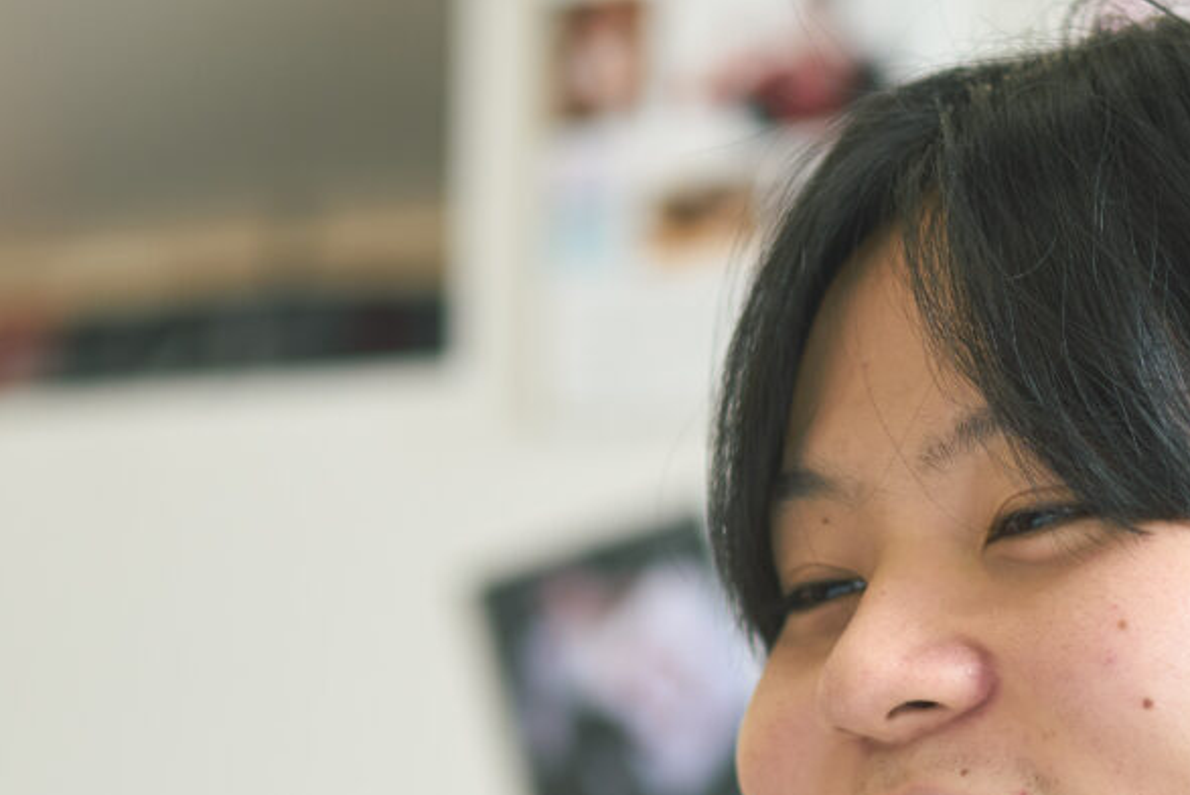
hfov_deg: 9.4
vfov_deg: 6.3
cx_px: 987
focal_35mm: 218
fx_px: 7209
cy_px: 918
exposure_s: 1/800
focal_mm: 50
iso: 100
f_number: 1.2
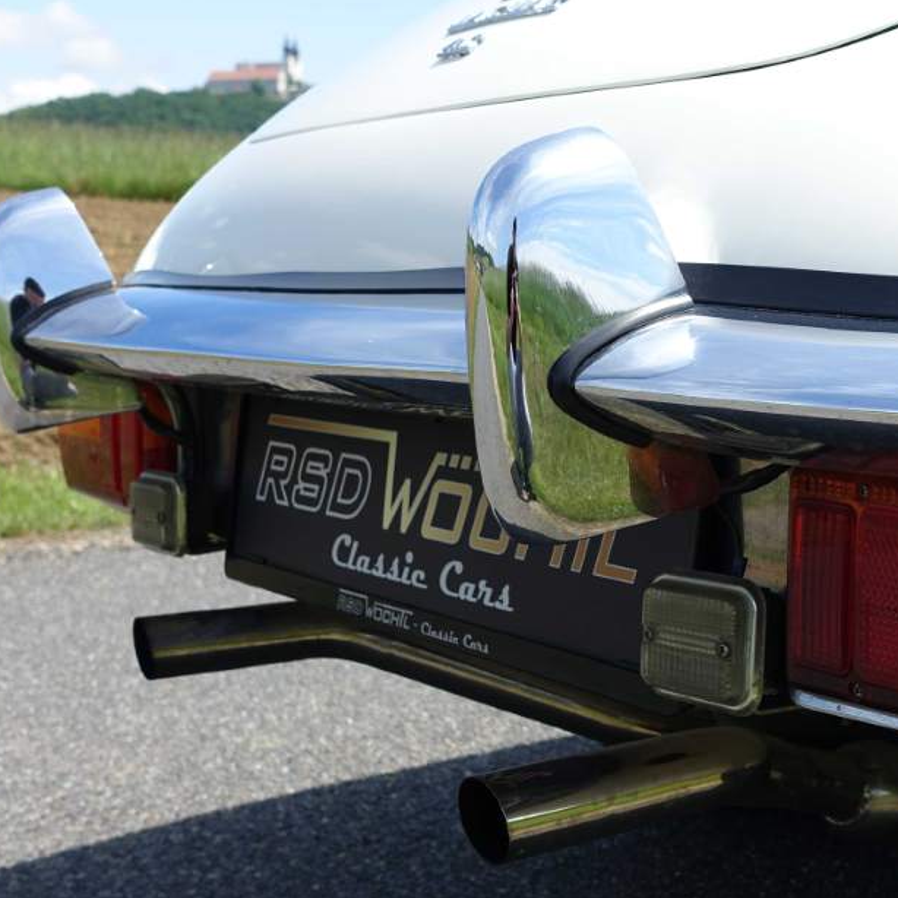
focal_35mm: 59
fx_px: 1732
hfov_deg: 28.8
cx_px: 638
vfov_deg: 29.1
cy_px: 459
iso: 125
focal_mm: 13.53
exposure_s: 1/800
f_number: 4
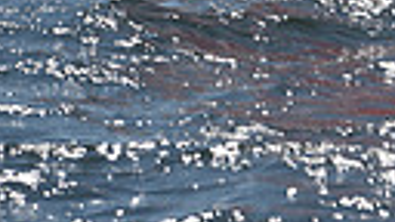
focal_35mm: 498
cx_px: 390
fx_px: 5216
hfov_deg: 4.3
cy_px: -635
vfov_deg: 2.4
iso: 250
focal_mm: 105
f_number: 7.1
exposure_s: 1/1250
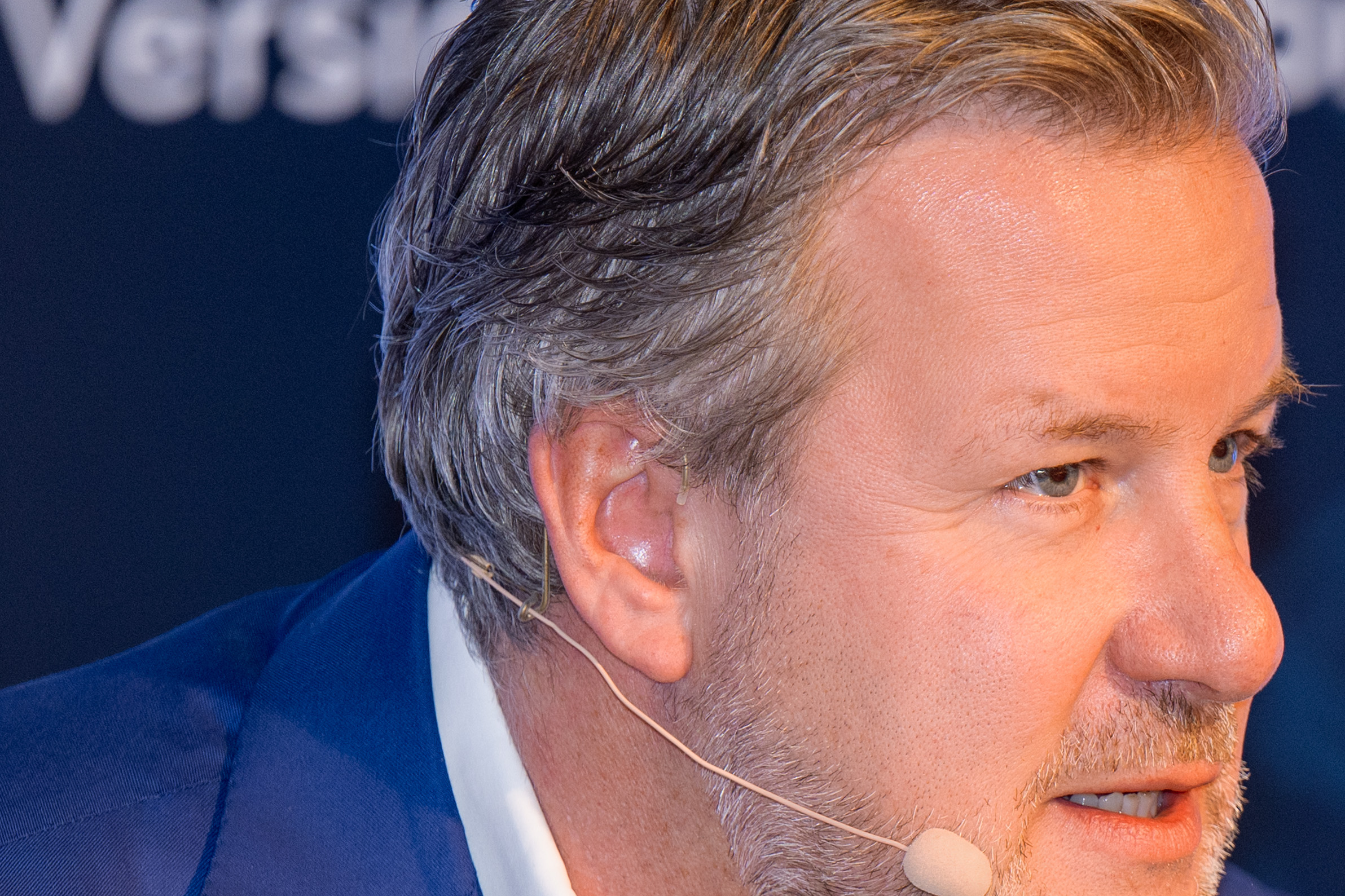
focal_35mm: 606
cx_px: 1557
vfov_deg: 2.3
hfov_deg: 3.4
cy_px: 1039
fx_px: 22638
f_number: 2.8
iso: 320
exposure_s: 1/160
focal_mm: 175
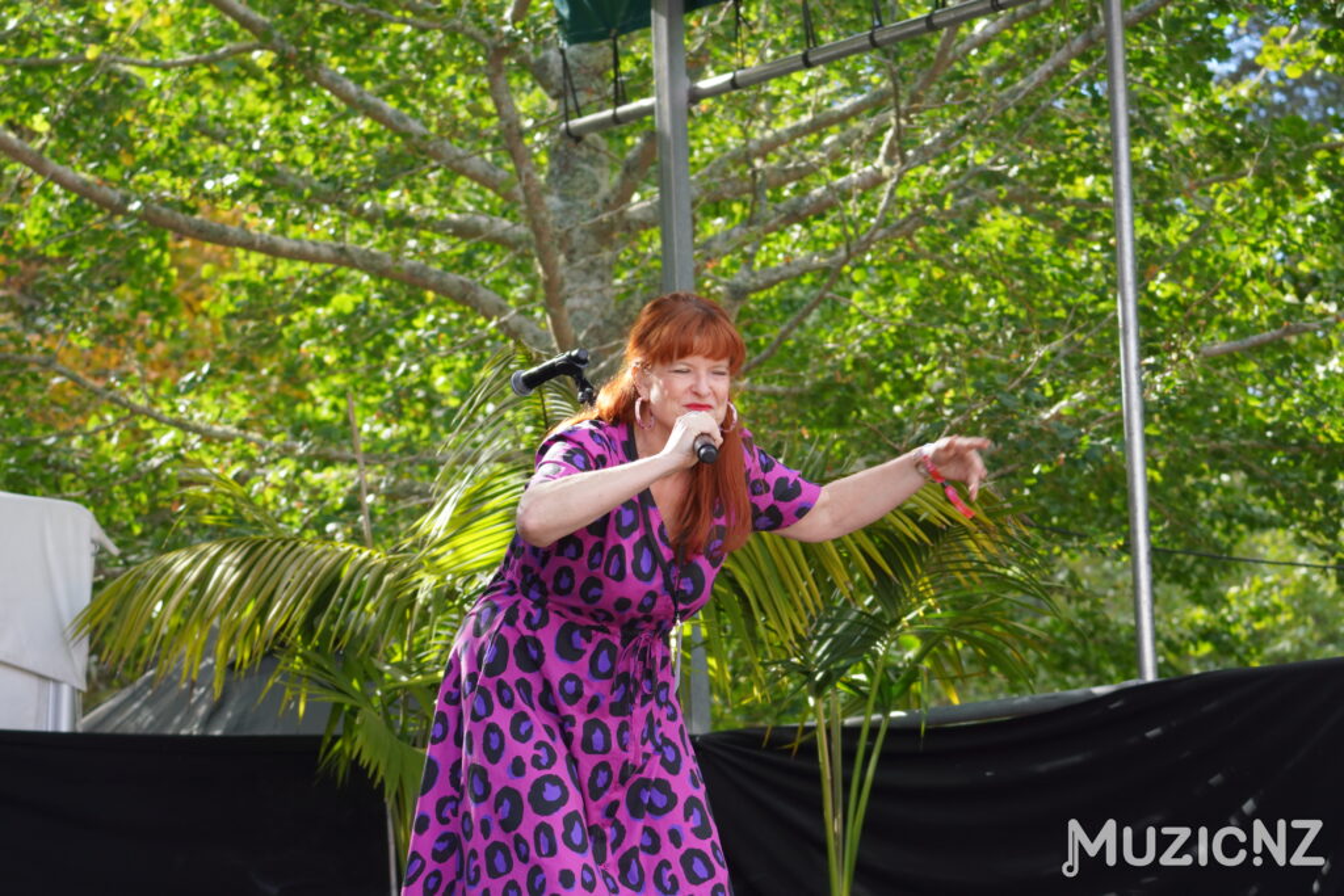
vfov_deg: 11.9
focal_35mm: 116
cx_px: 672
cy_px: 448
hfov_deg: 17.7
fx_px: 4312
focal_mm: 77
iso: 160
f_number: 4.5
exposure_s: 1/160
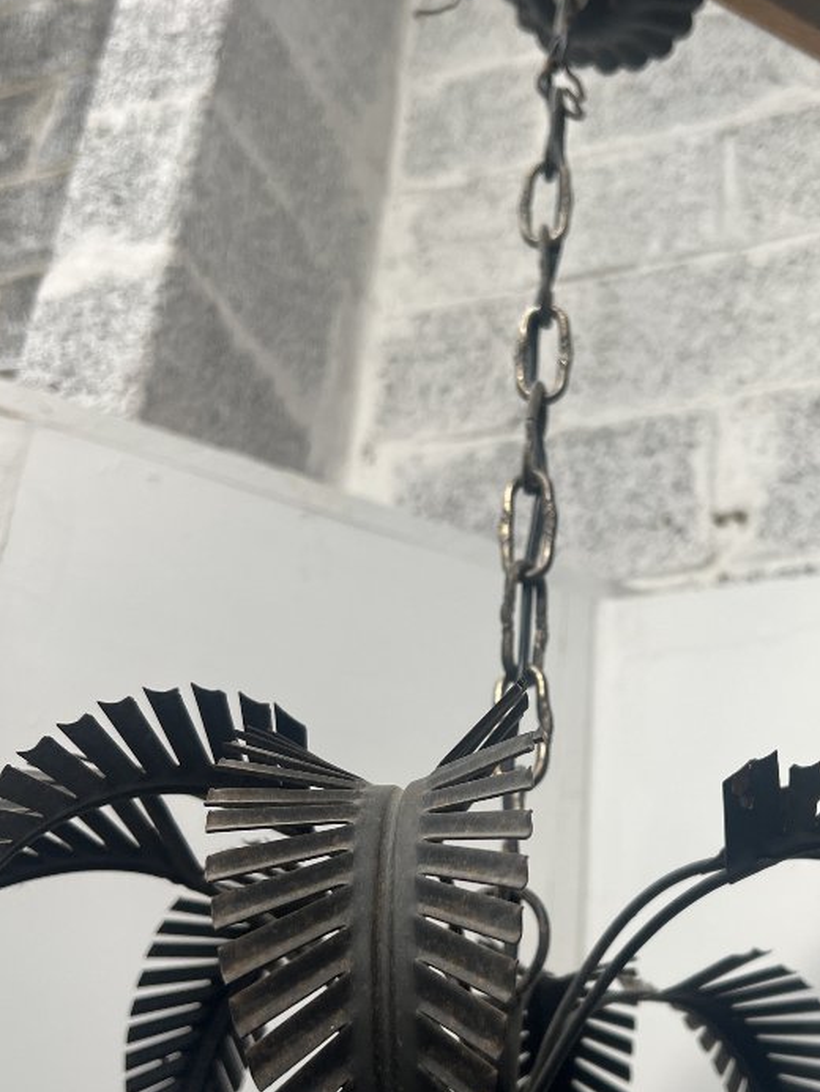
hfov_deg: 31.7
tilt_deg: +30.3
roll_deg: -1.5
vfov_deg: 41.9
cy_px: 643
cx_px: 596
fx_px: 1421
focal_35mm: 45
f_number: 1.5
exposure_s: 1/121
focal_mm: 5.7
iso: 50
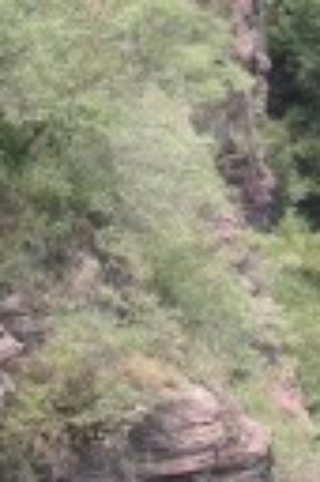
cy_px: 38
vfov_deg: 11.1
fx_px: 2473
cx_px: 870
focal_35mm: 185
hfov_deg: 6.8
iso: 50
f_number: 4
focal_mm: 6.3
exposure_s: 1/144
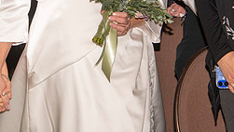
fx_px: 1879
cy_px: -22
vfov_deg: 4.0
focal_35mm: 303
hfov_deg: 7.1
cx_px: 37
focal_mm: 125
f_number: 8
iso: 1000
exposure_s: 1/160
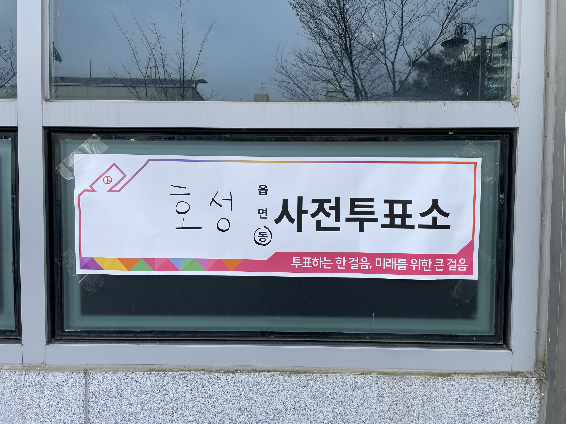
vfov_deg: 53.1
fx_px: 425
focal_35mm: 26
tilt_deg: -2.4
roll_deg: -0.7
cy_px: 212
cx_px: 283
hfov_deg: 67.3
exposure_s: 1/1276
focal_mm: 4.2
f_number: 1.6
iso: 32
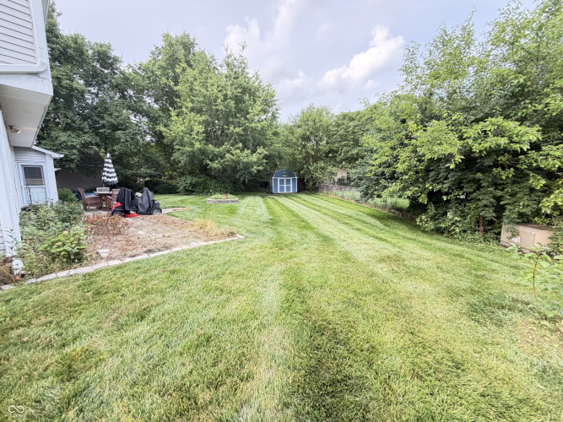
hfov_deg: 102.1
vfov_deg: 85.7
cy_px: 211
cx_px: 282
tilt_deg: -6.5
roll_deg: +0.5
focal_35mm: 14
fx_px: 228
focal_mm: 2.22
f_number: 2.2
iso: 200
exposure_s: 1/121
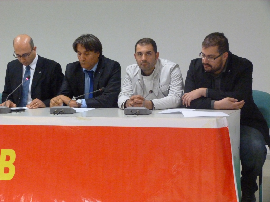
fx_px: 546
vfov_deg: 21.0
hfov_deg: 27.8
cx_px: 135
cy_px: 101
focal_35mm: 70
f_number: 3.3
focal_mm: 12.6
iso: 800
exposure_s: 1/25
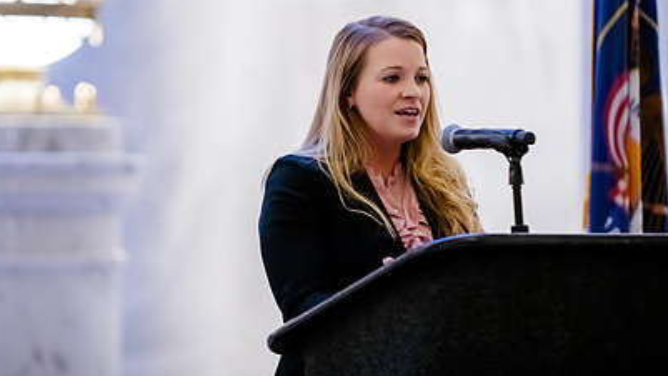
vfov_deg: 4.6
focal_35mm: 265
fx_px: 4696
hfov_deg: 8.1
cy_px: 79
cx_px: 328
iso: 4000
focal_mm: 175
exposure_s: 1/200
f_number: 2.8
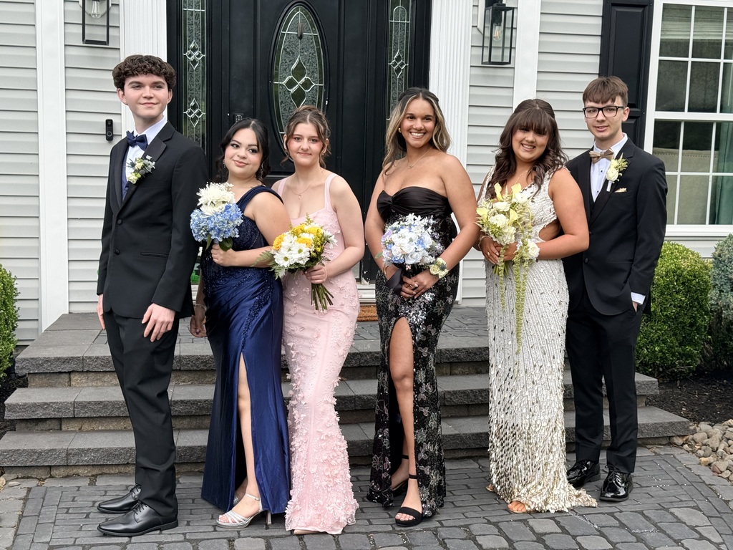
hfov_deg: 39.7
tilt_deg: -6.5
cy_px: 275
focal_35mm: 48
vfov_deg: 30.3
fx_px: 1016
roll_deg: -1.0
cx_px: 366
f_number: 1.78
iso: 64
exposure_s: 1/371
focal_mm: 6.76
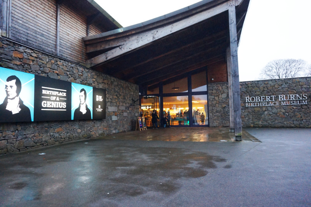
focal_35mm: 24
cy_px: 104
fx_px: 207
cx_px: 156
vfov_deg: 53.1
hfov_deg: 73.8
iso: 2000
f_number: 4
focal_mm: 16
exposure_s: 1/160
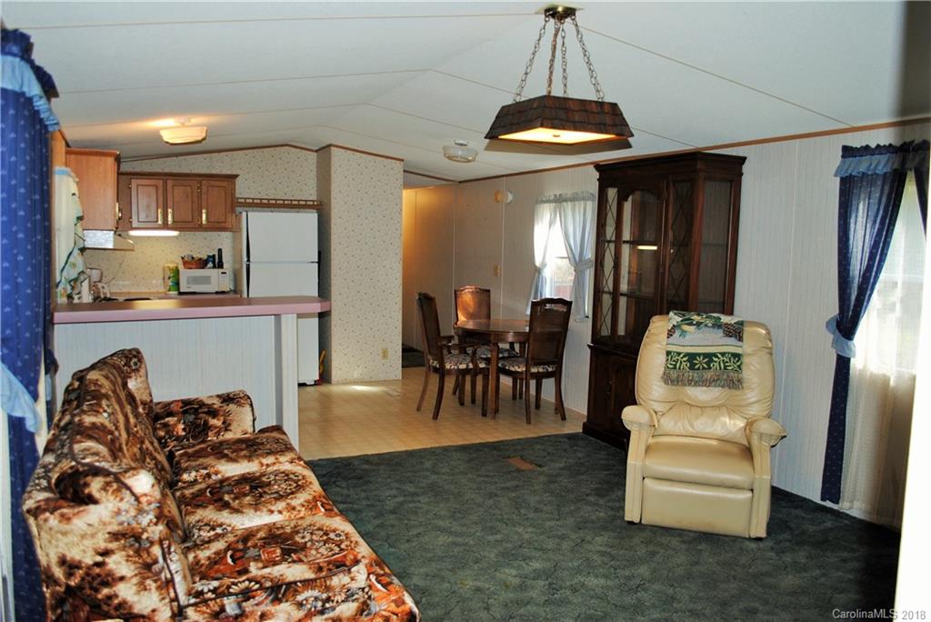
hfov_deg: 67.4
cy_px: 311
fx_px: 699
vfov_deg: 48.0
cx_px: 466
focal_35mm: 27
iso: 200
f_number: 3.5
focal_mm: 18
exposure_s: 1/60
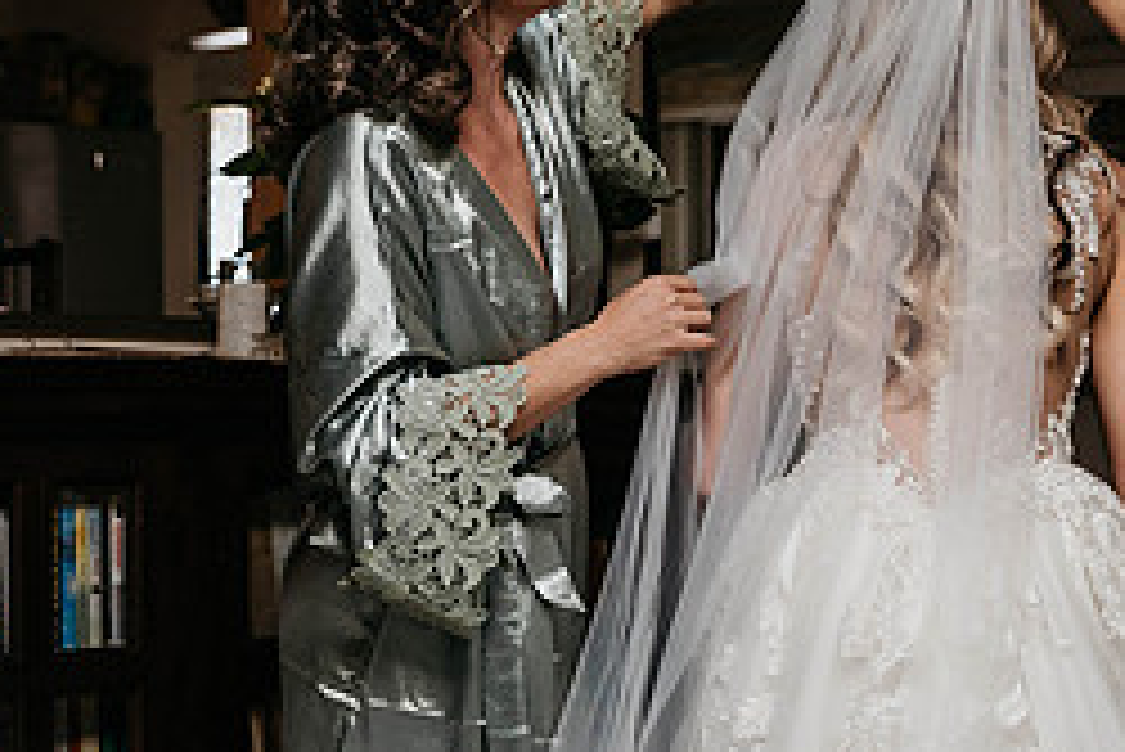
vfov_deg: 15.5
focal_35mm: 88
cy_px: 430
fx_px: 2751
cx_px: 850
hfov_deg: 22.9
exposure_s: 1/1000
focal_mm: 38
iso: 1000
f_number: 2.8
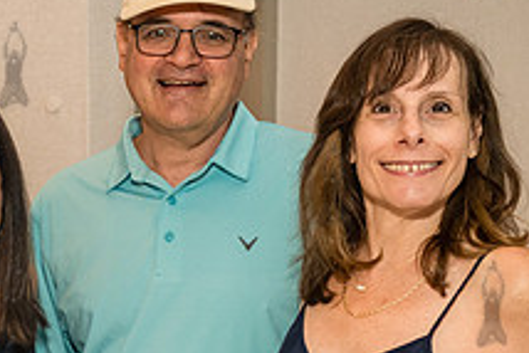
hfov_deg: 20.8
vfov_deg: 14.3
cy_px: 302
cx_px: 12
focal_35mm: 95
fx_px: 1397
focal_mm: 35
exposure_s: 1/200
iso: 1600
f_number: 4
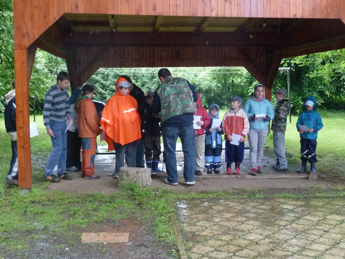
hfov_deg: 42.9
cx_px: 172
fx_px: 439
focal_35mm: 44
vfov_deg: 32.9
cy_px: 130
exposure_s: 1/30
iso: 320
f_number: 3.7
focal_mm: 7.3
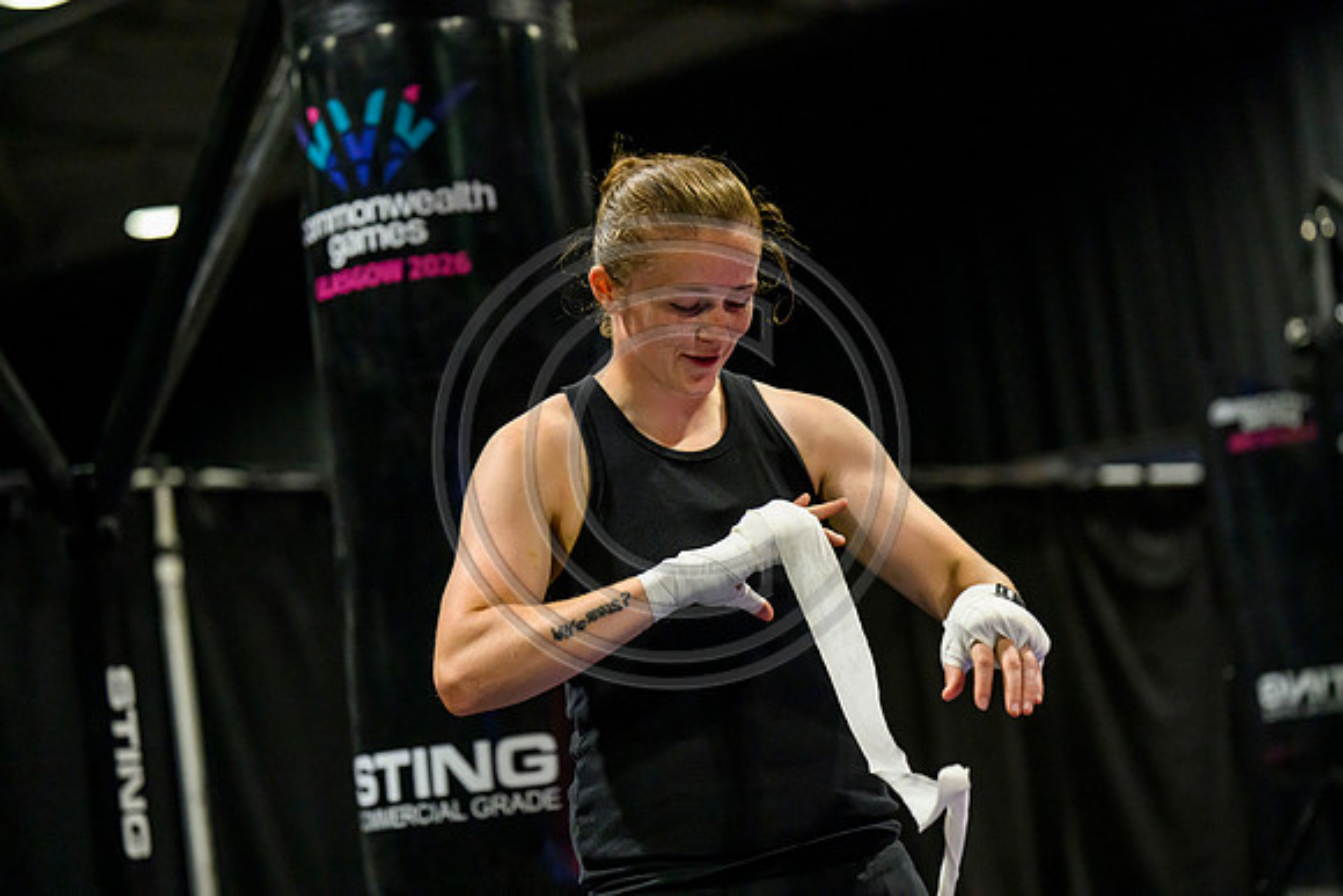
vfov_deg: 16.1
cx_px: 672
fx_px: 3172
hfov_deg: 23.9
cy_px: 448
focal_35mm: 85
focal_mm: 85
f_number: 2.8
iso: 10000
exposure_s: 1/800
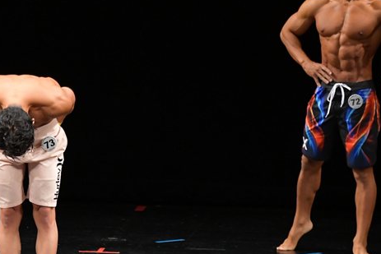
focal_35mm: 477
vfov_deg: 2.9
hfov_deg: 4.3
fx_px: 5050
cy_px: 154
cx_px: 90
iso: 3200
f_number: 5.6
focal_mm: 190
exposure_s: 1/400
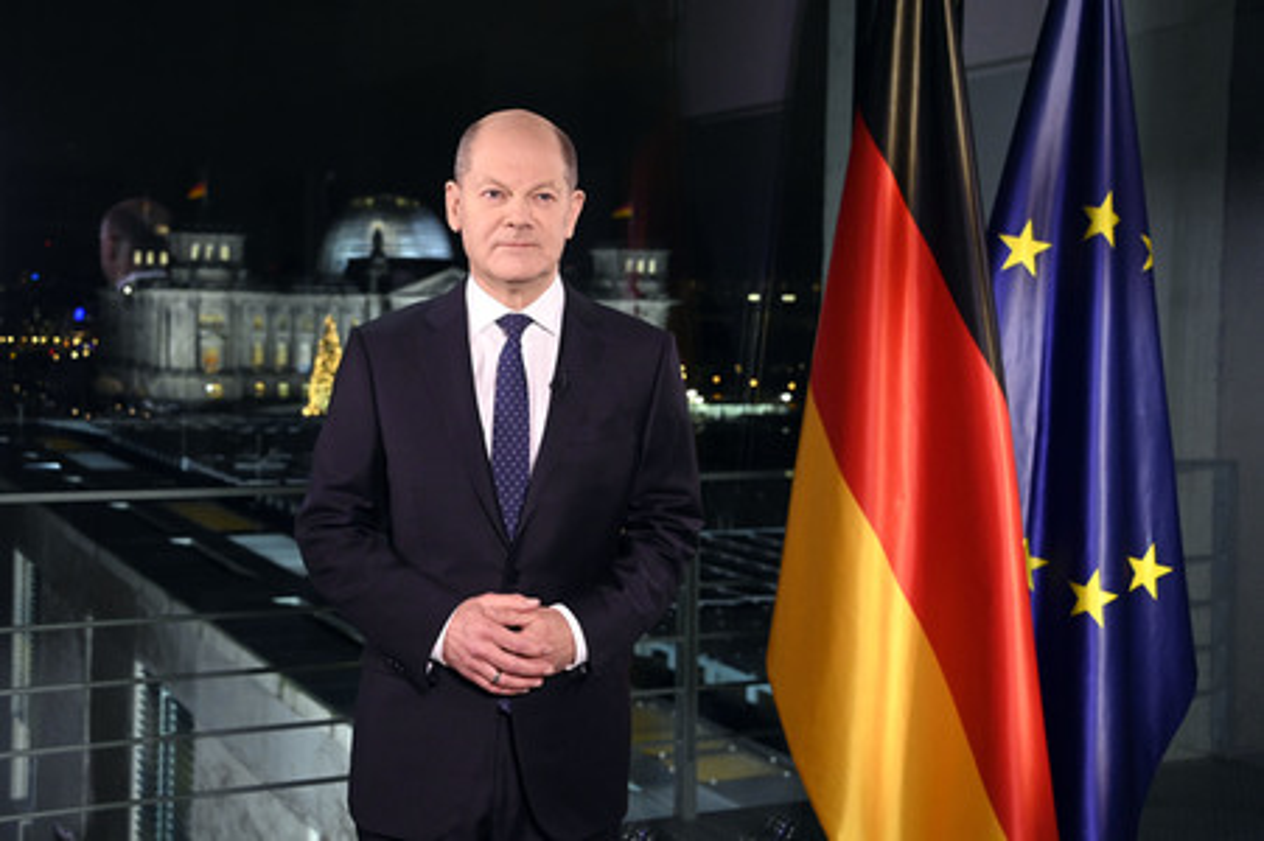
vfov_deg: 29.8
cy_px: 420
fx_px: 1579
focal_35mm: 45
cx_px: 632
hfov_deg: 43.6
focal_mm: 45
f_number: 5
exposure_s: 1/160
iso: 8000
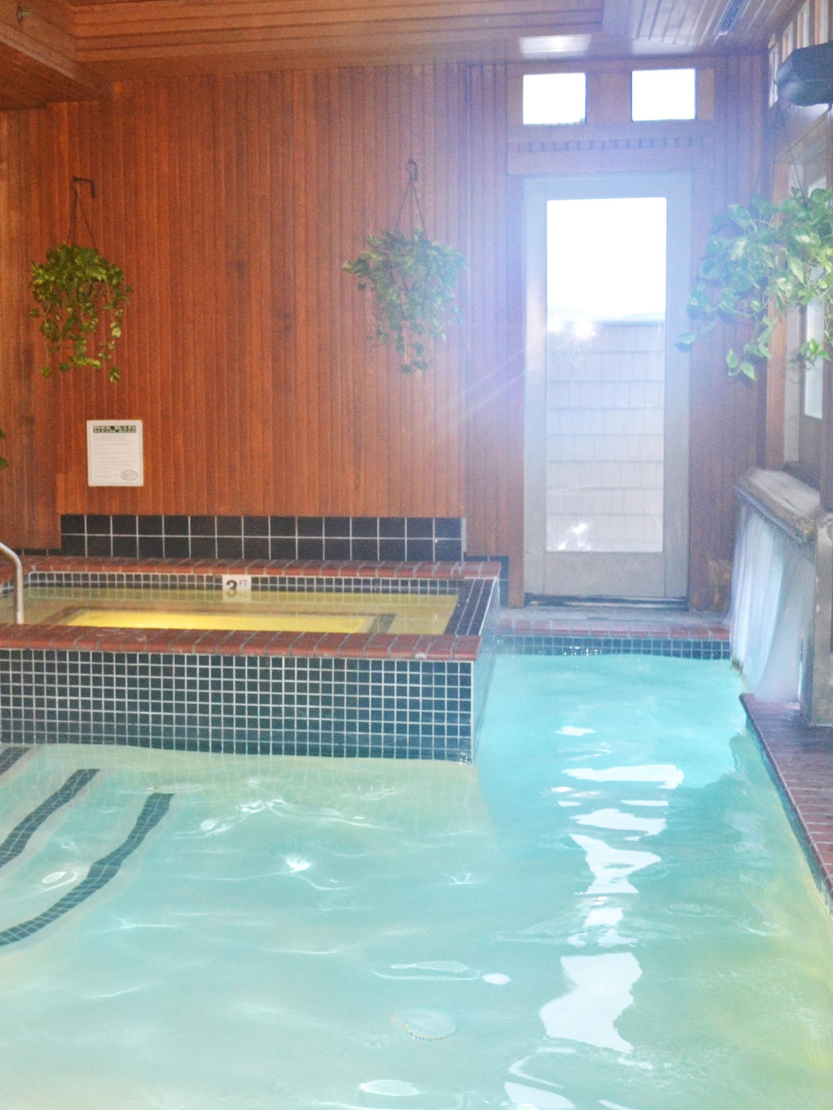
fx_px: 1251
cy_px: 555
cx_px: 345
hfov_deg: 36.7
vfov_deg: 47.9
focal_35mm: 39
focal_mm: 18
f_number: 3.5
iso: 900
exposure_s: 1/60
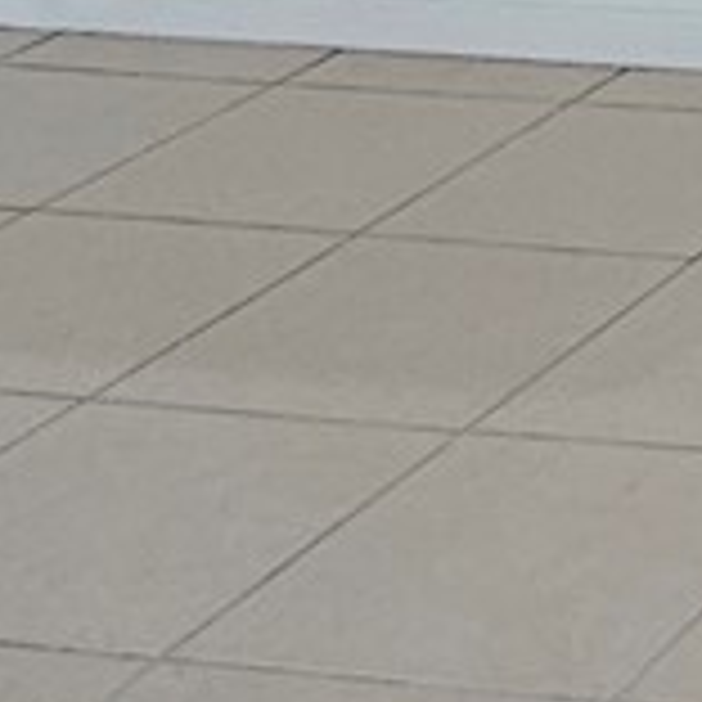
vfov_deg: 13.7
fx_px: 2707
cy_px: -423
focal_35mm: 118
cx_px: 1904
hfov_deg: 11.2
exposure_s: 1/60
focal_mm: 2.2
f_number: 2.2
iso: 100
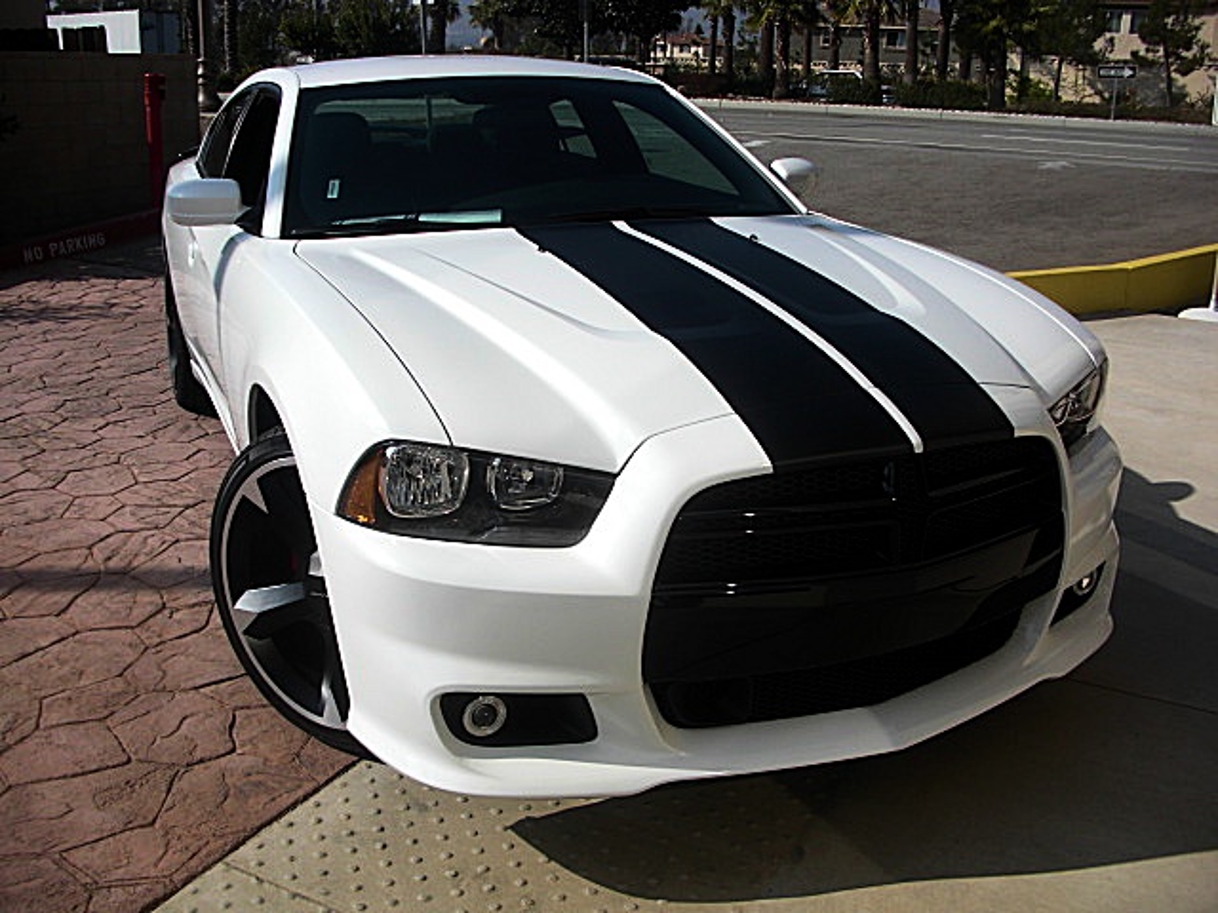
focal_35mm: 36
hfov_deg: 51.4
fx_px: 1267
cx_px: 609
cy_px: 456
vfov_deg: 39.7
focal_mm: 6.3
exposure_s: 1/200
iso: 50
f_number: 7.9
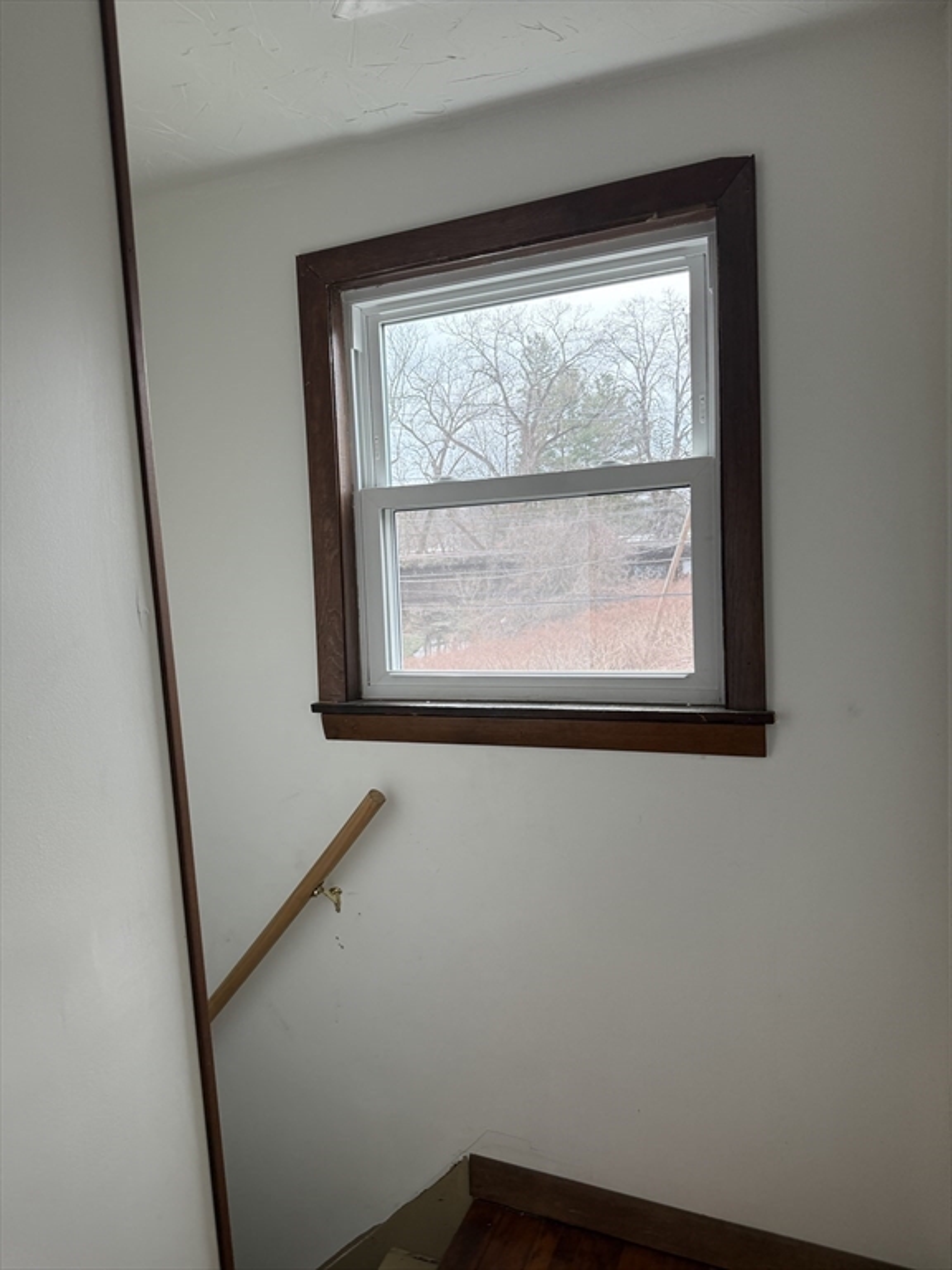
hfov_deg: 56.8
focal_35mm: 24
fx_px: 880
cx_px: 476
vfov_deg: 71.6
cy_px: 635
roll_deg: +2.4
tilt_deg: -5.8
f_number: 1.78
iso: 125
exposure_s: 1/239
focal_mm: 6.76
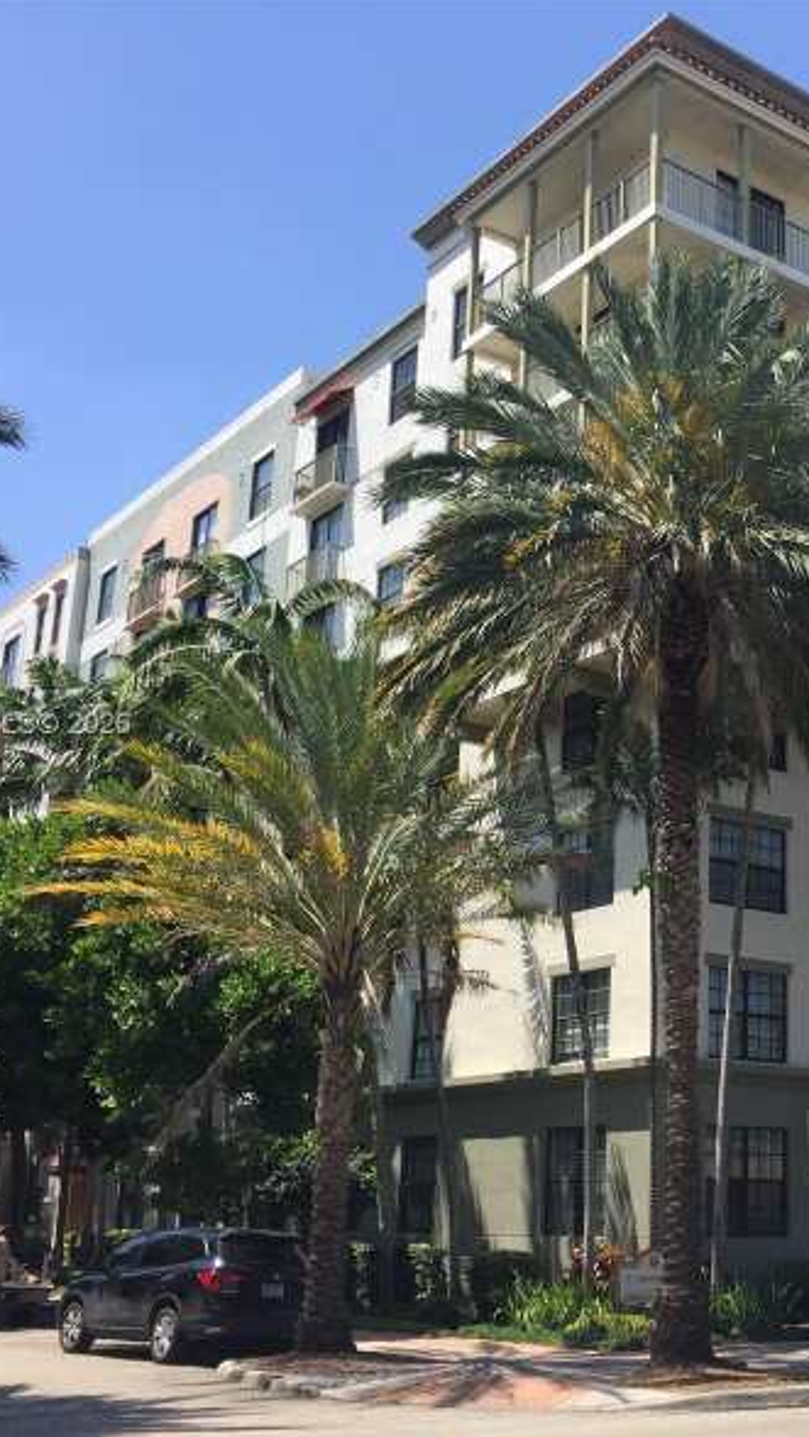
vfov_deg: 47.3
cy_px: 726
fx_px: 1639
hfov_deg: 26.8
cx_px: 728
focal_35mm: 43
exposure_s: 1/1319
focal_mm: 4.15
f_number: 2.2
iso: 32
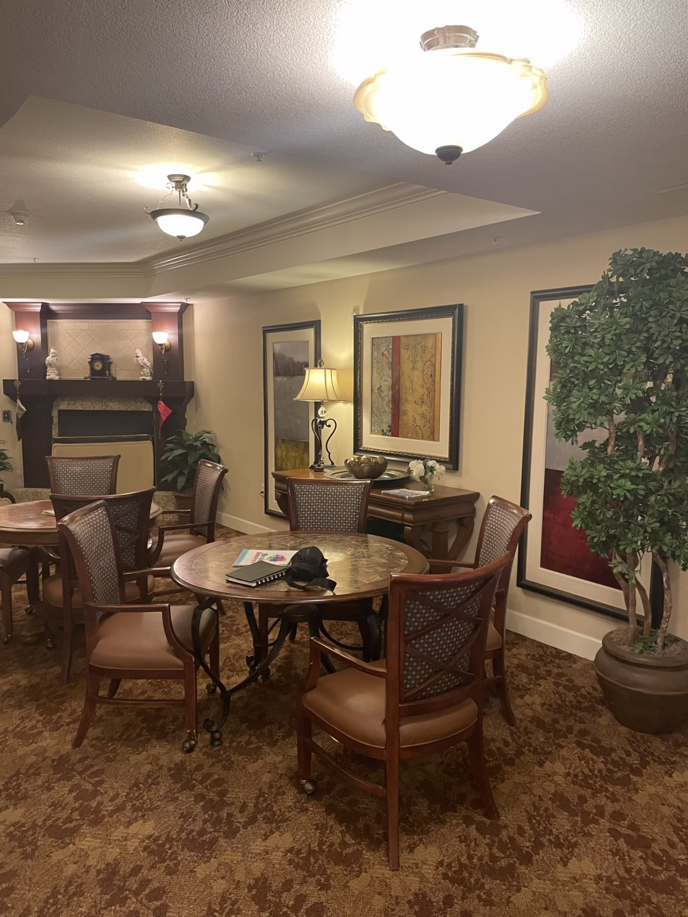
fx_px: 689
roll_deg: -0.1
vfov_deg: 67.3
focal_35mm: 26
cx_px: 344
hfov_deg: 53.1
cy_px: 458
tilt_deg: -6.3
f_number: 1.6
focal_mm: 4.2
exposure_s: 1/60
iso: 250
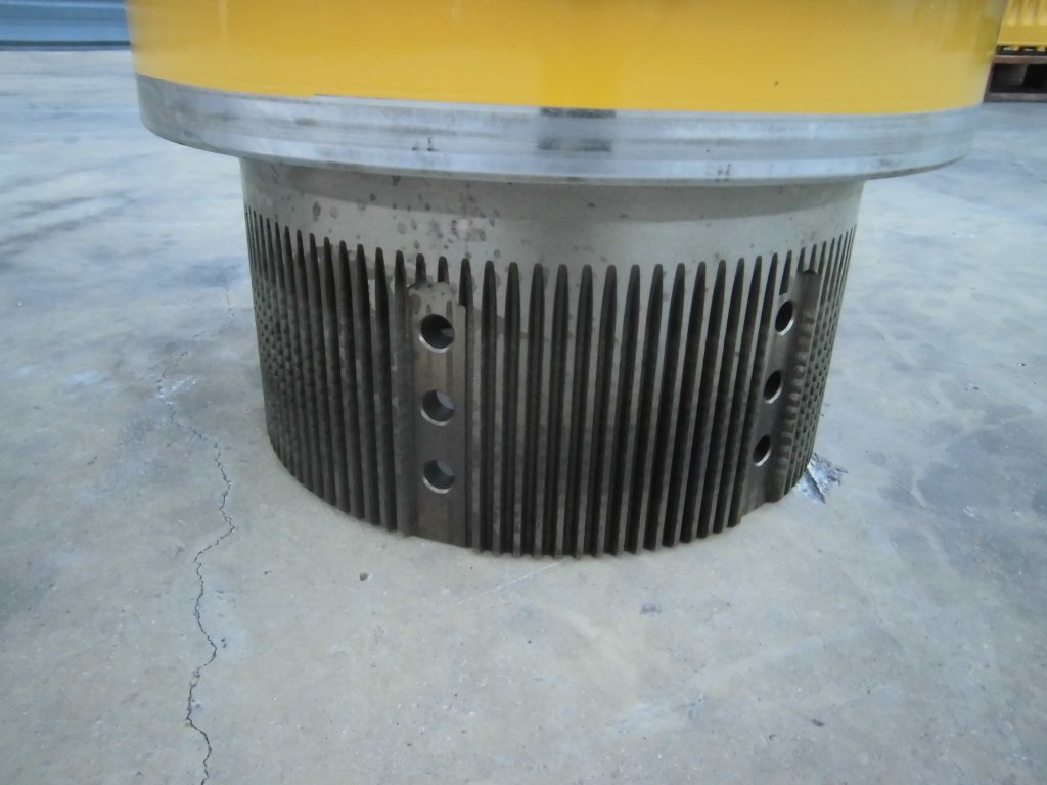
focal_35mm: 26
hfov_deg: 67.3
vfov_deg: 53.1
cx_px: 524
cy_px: 392
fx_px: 786
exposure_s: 1/60
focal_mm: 4.7
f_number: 2.8
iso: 400
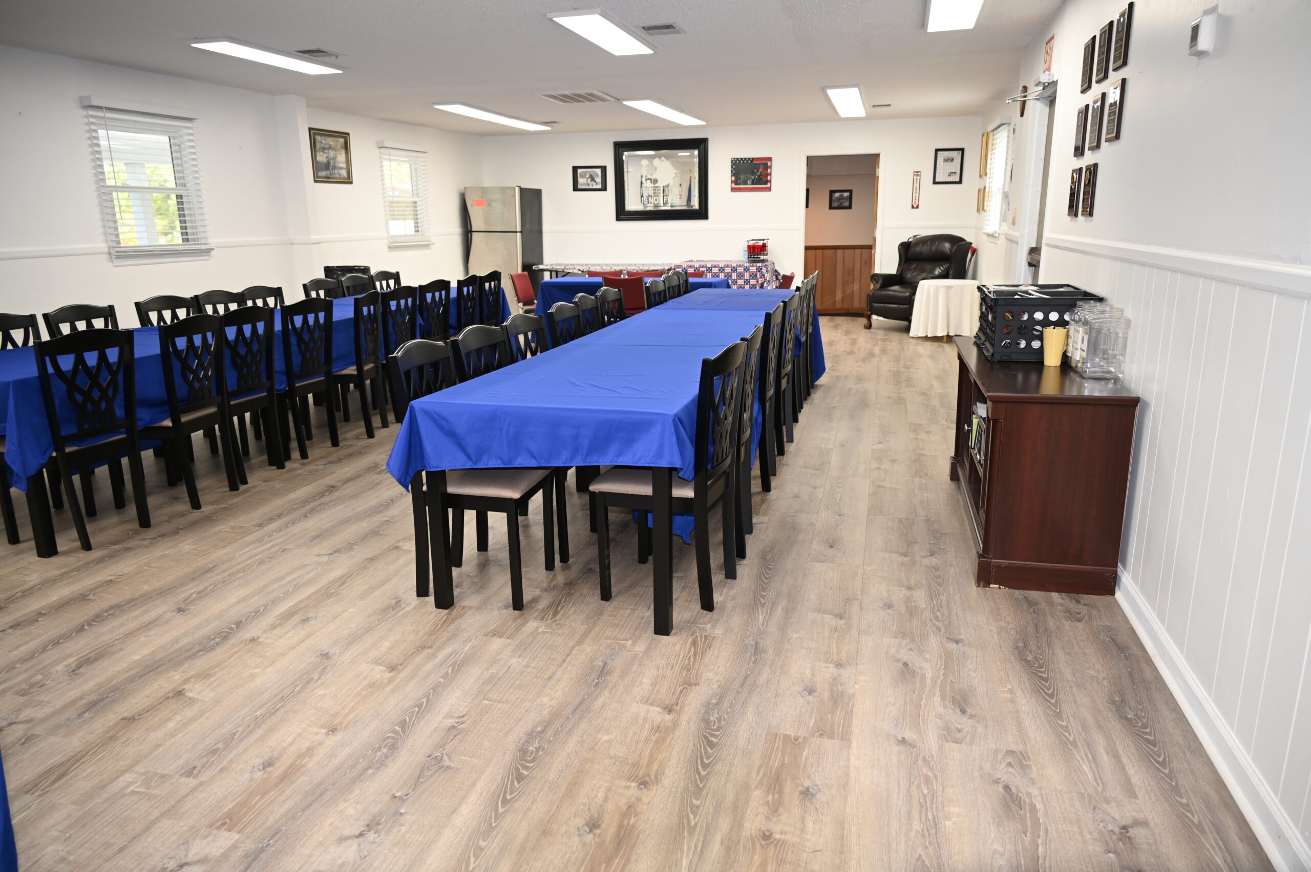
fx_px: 873
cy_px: 436
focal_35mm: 24
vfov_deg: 53.1
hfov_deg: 73.8
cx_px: 656
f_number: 4
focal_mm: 24
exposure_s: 1/60
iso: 450
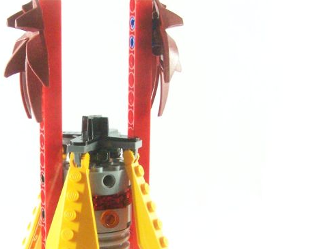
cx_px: 108
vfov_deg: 18.4
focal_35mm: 80
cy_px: 173
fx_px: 768
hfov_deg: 24.3
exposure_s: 1/60
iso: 400
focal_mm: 6.3
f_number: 4
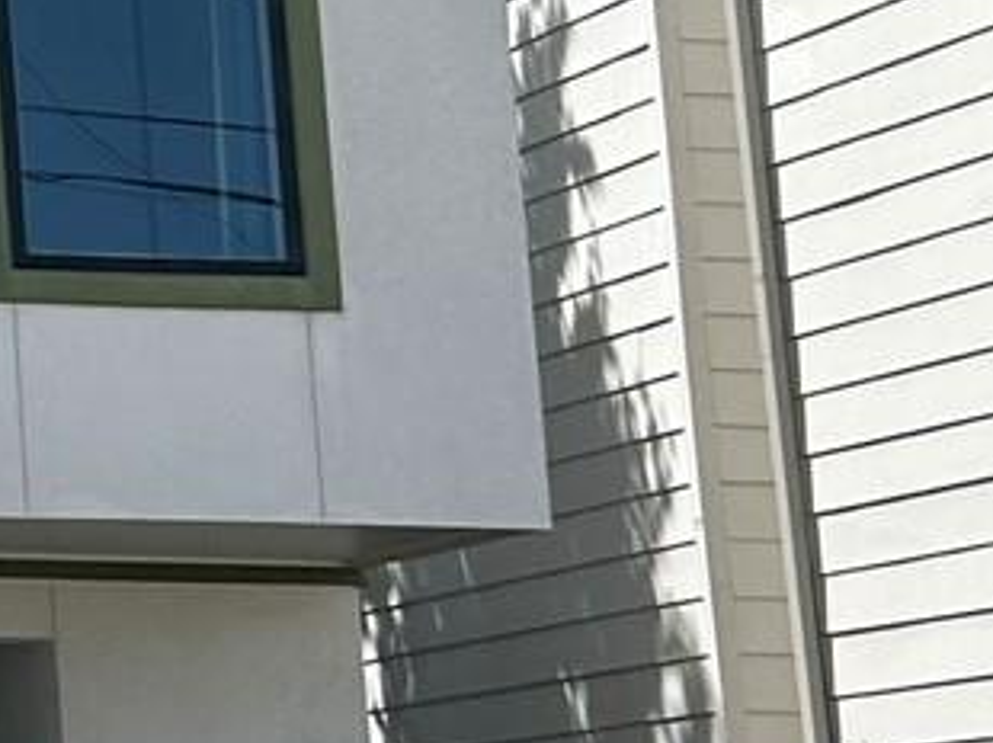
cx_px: -1723
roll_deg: -1.7
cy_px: -138
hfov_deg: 9.6
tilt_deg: +12.9
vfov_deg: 8.5
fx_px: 4930
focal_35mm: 172
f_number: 1.5
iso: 50
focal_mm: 5.7
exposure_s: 1/4831
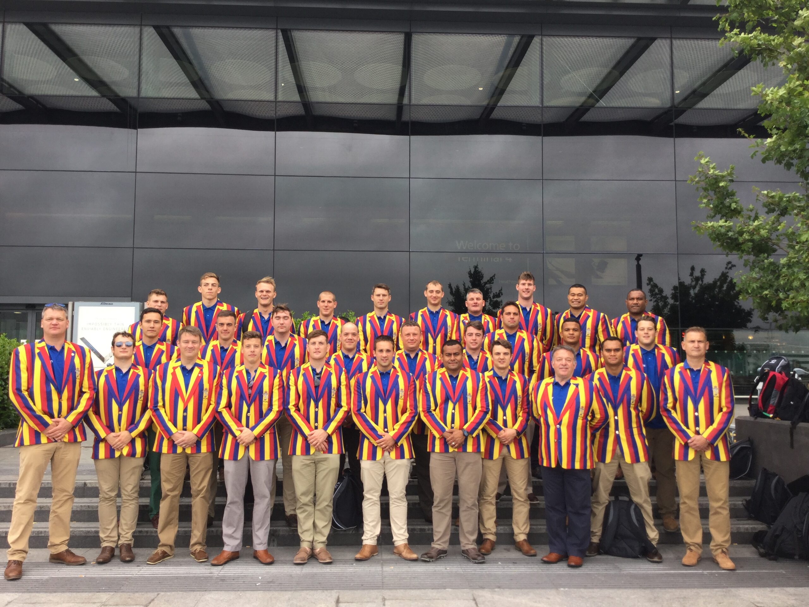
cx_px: 404
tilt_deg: +4.6
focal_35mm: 31
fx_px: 724
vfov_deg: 45.4
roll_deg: -0.4
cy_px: 304
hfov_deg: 58.4
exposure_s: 1/132
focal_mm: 3.3
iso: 25
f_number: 2.4
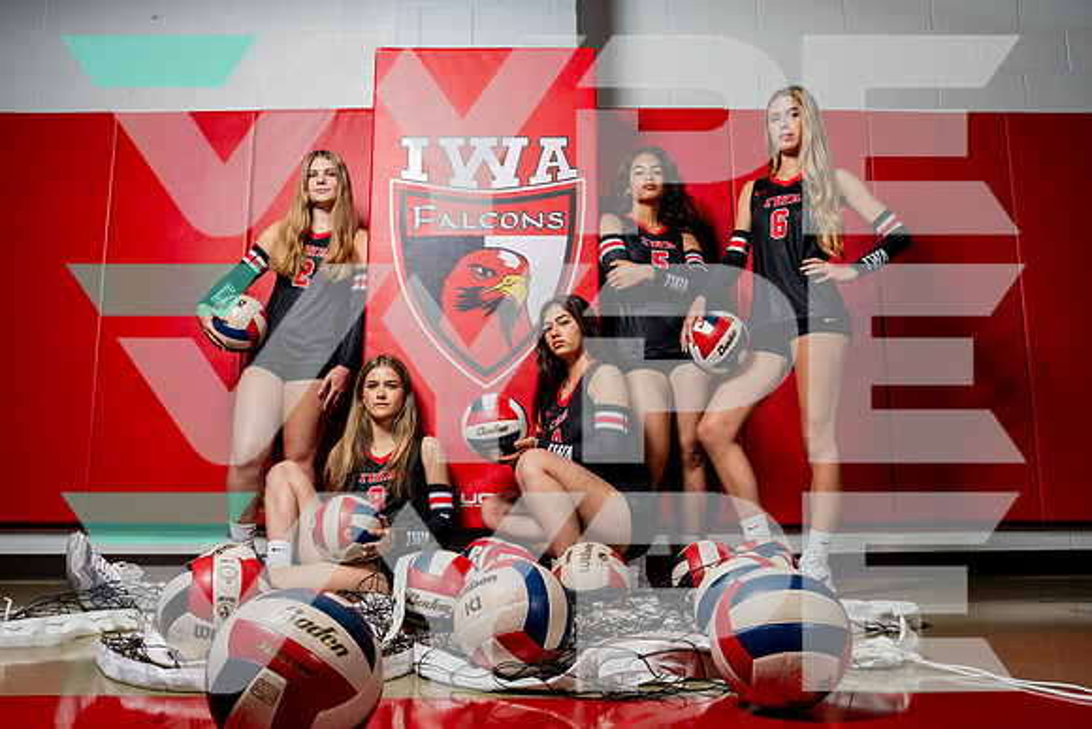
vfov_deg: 45.0
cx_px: 546
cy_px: 364
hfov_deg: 63.6
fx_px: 880
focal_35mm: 29
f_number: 9
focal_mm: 29
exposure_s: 1/250
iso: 100
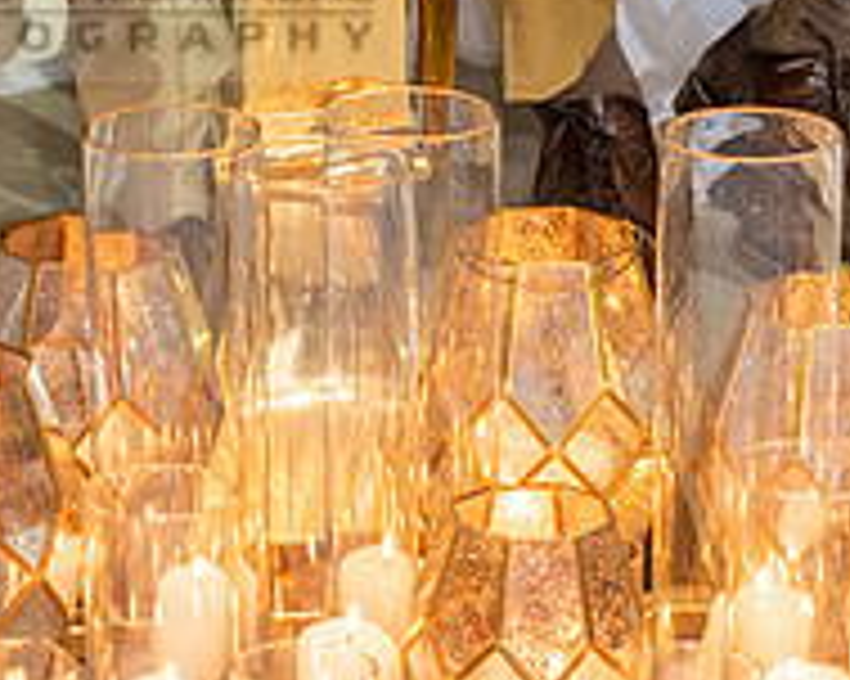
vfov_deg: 6.1
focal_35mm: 255
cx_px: -66
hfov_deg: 7.5
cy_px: 156
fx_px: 6412
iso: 1000
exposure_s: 1/160
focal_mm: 70
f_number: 4.5
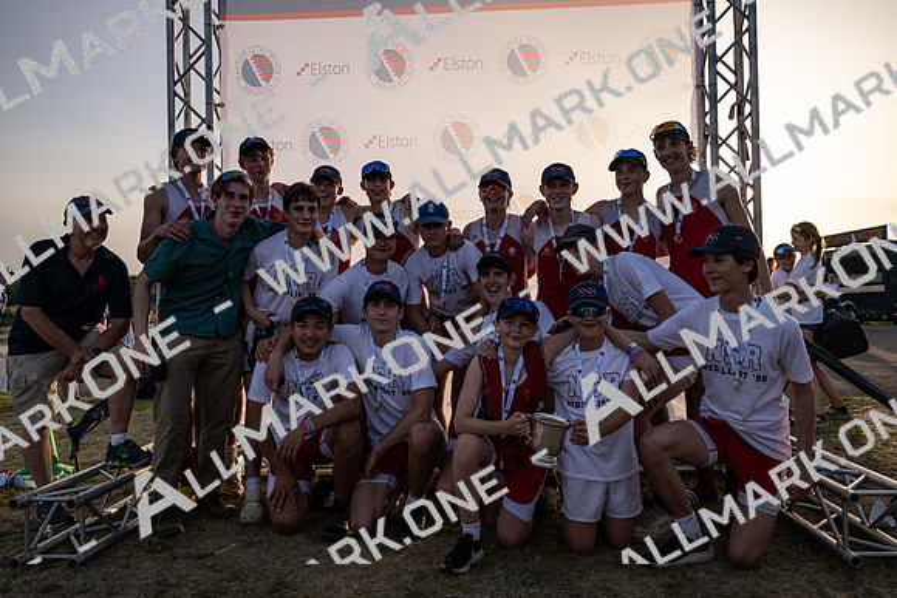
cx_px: 448
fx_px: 723
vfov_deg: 45.0
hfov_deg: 63.6
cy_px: 299
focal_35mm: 29
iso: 64
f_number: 2.8
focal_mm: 29
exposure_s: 1/1600
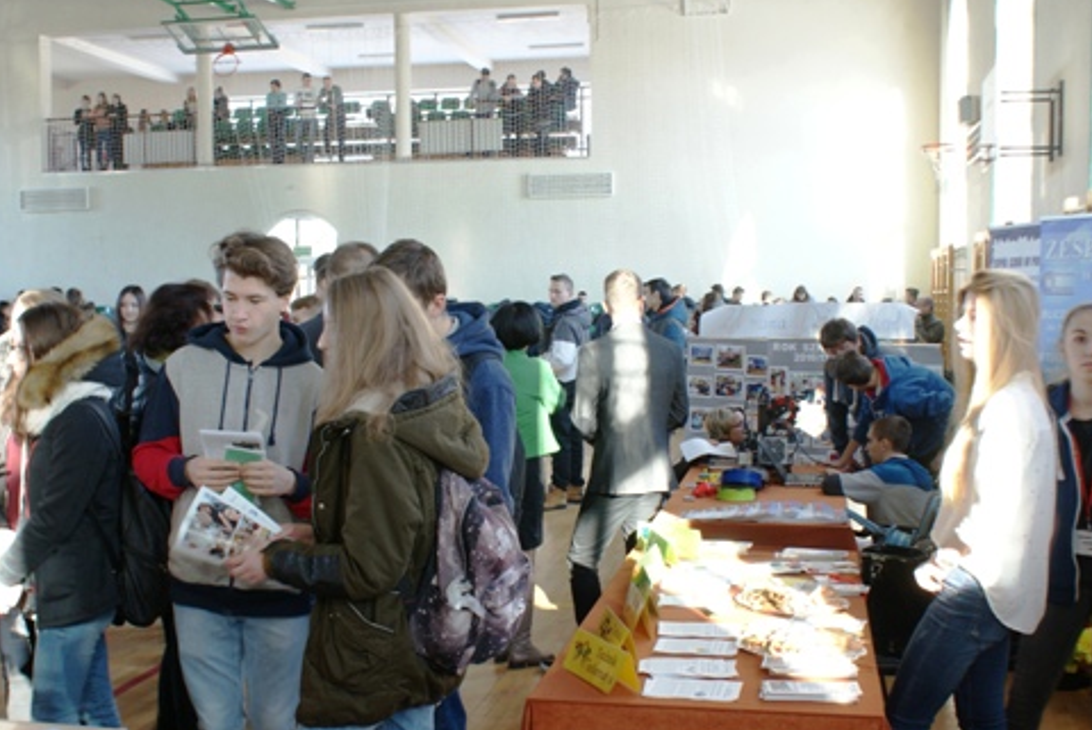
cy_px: 418
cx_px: 539
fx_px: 1336
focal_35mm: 44
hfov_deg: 44.5
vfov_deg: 30.5
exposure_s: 1/13
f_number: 5.6
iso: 200
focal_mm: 22
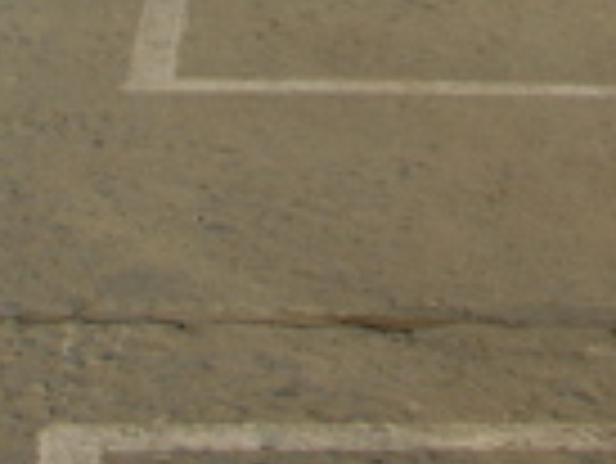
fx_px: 2903
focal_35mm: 163
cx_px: 472
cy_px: -496
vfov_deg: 8.6
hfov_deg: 12.1
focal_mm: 8.9
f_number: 5
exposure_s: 1/200
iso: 50
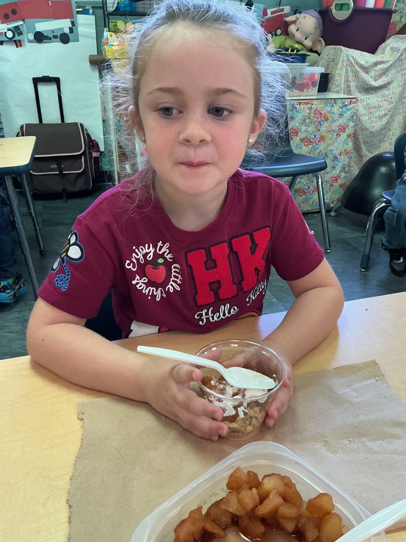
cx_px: 203
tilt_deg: -26.8
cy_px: 271
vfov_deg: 61.7
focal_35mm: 29
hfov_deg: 48.2
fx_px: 454
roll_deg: +0.4
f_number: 1.8
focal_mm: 3
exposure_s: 1/60
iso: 200
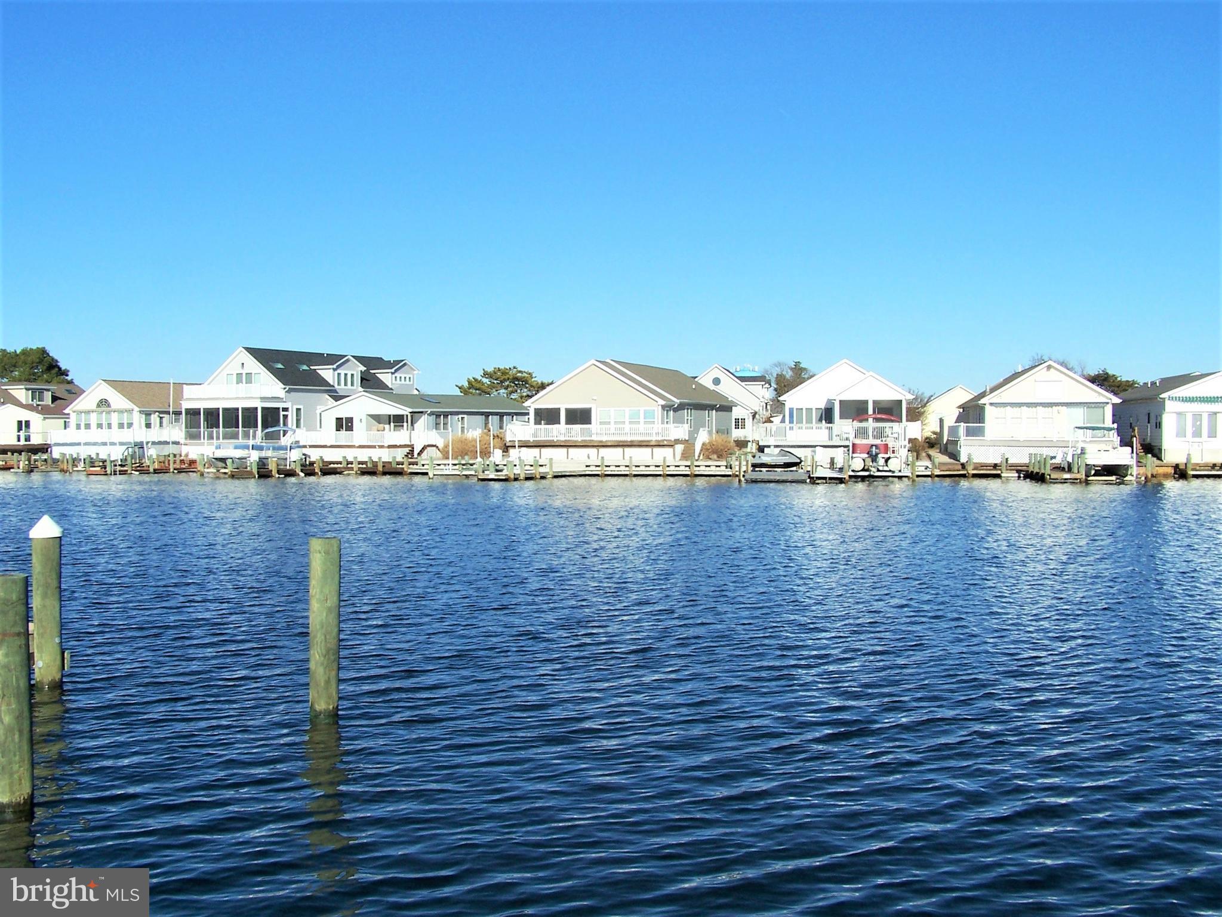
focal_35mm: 38
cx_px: 611
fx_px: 1342
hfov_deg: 49.0
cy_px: 458
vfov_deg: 37.7
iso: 80
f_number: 5.6
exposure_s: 1/500
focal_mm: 6.3
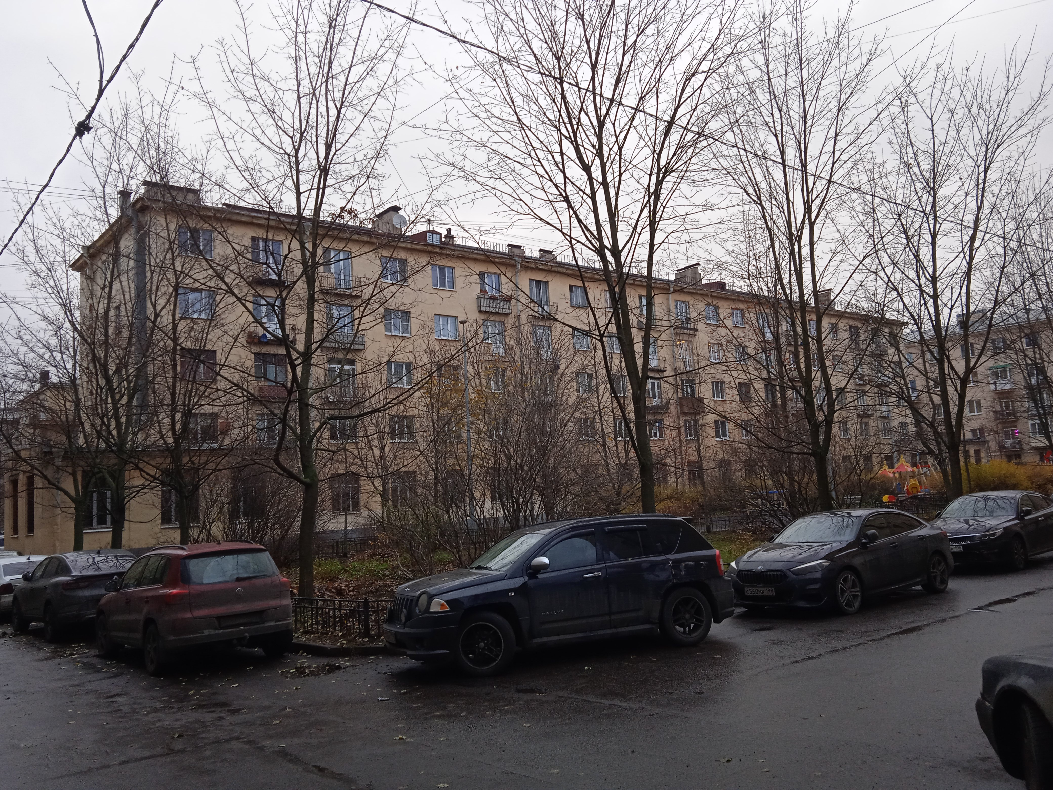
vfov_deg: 49.7
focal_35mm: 28
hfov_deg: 63.4
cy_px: 395
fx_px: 852
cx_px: 526
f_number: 2.2
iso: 169
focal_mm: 3.43
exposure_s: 1/50
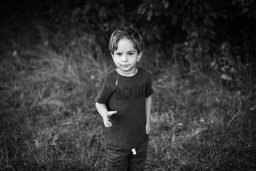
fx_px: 356
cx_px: 128
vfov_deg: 27.0
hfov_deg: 39.6
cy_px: 86
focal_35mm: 50
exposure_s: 1/2500
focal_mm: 50
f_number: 2.2
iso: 1600
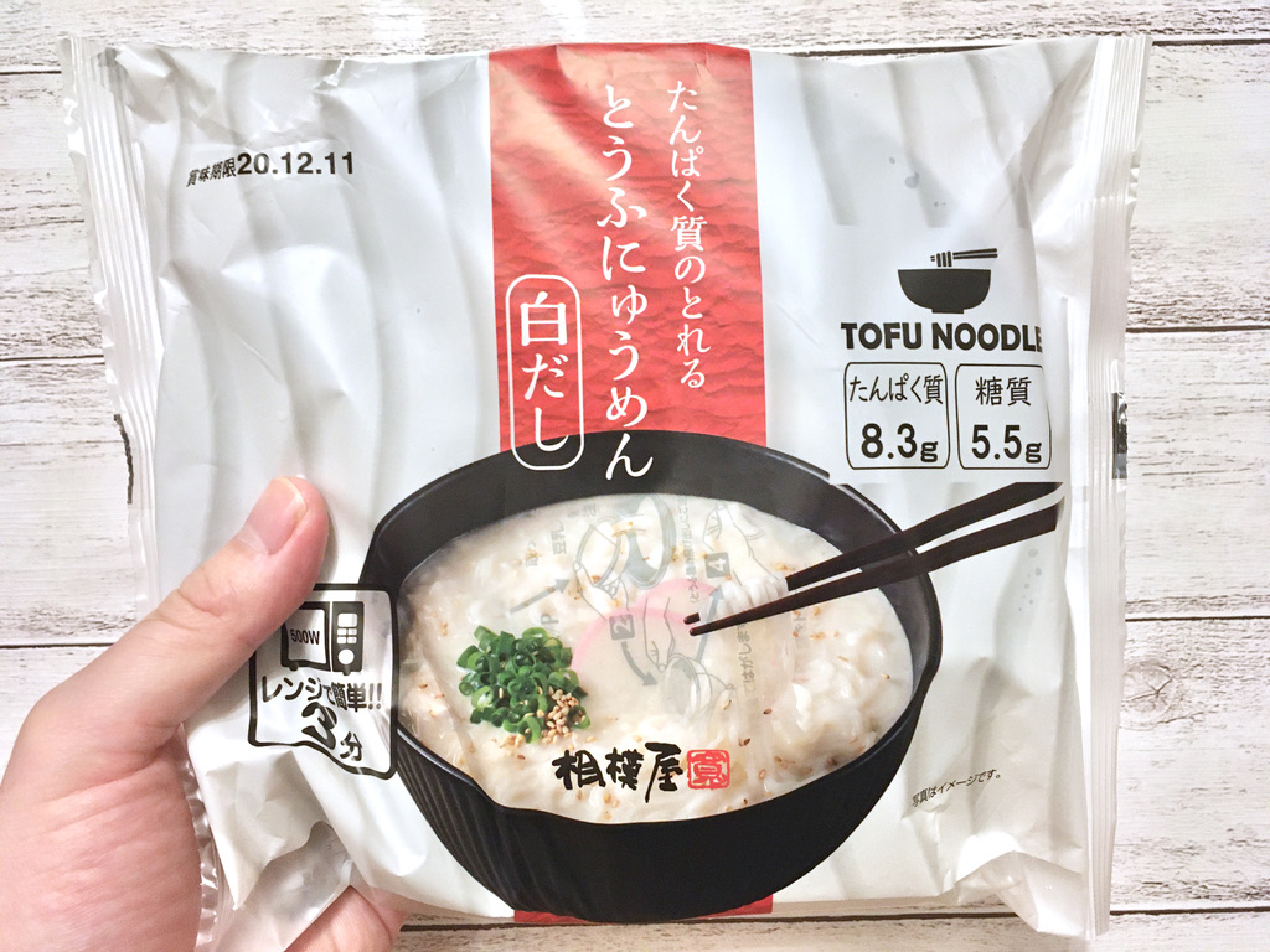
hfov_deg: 61.7
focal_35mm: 29
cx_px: 635
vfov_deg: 48.2
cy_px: 476
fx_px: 1064
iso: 200
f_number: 2.2
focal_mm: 4.15
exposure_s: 1/24
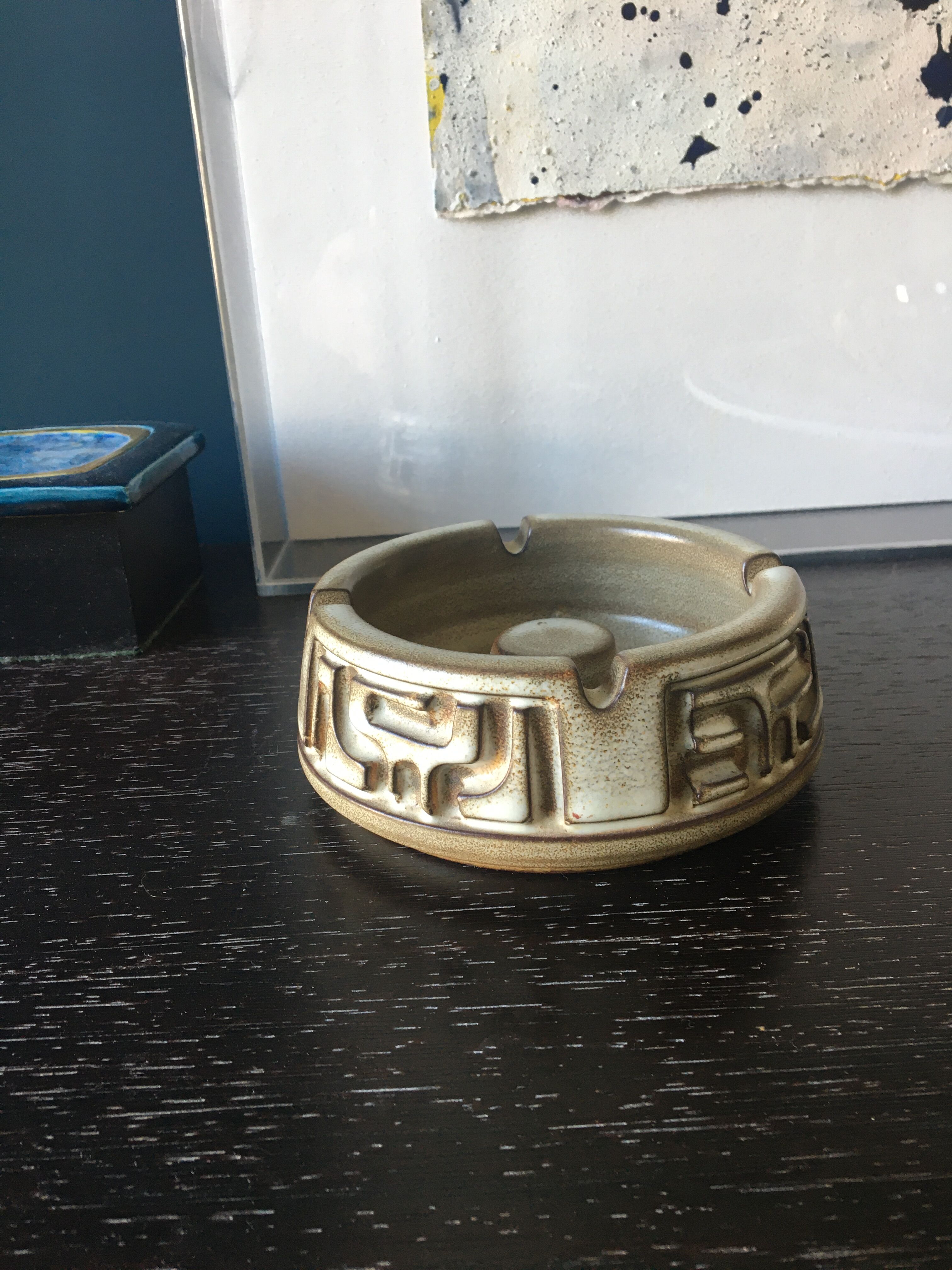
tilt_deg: -21.0
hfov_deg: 48.2
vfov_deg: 61.7
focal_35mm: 29
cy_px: 635
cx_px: 476
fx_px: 1063
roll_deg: +3.1
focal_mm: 4.15
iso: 64
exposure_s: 1/33
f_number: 2.2
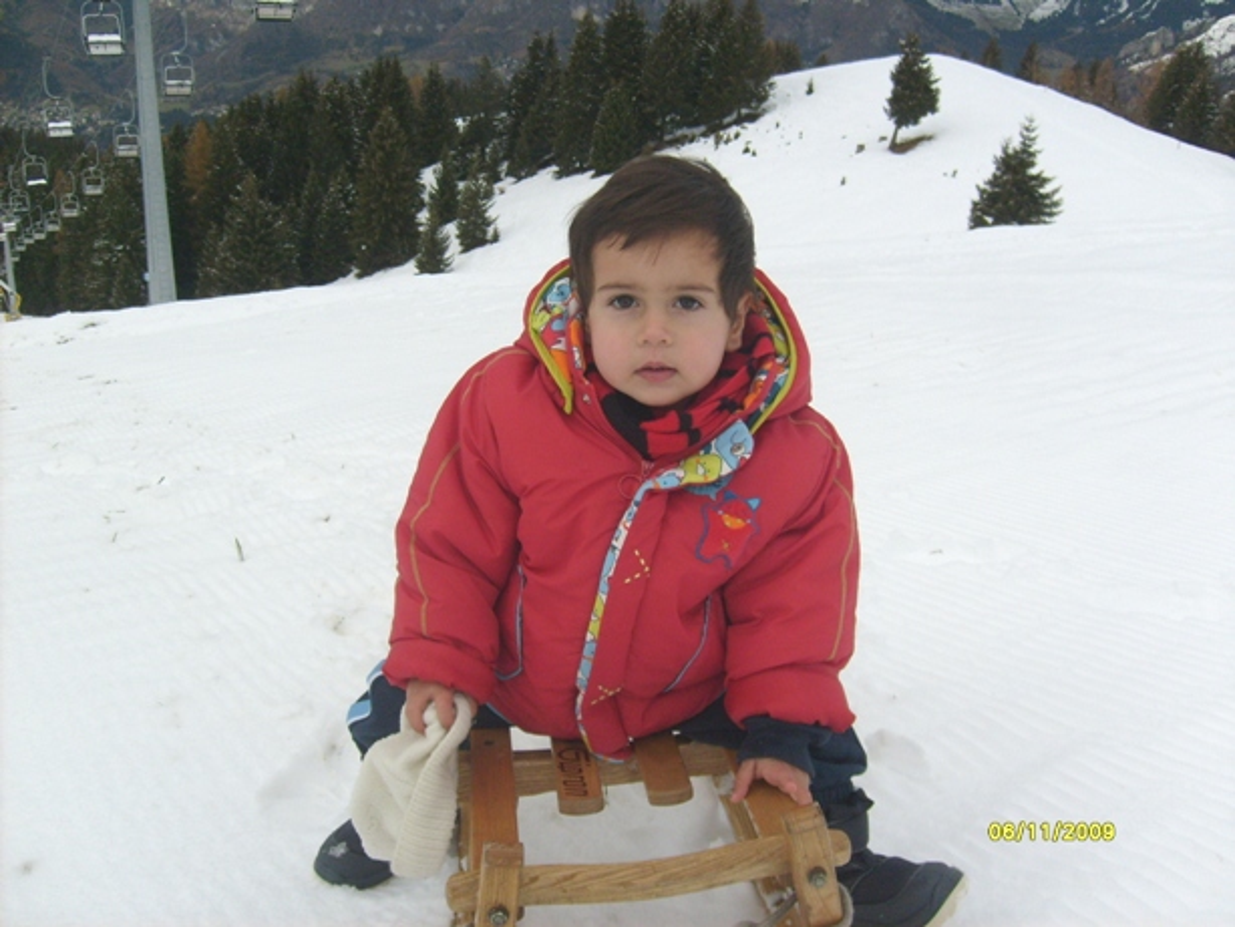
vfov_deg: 40.7
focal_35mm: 35
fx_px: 1249
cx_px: 618
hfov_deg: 52.6
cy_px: 464
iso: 80
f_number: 7.1
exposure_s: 1/350
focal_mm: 5.8
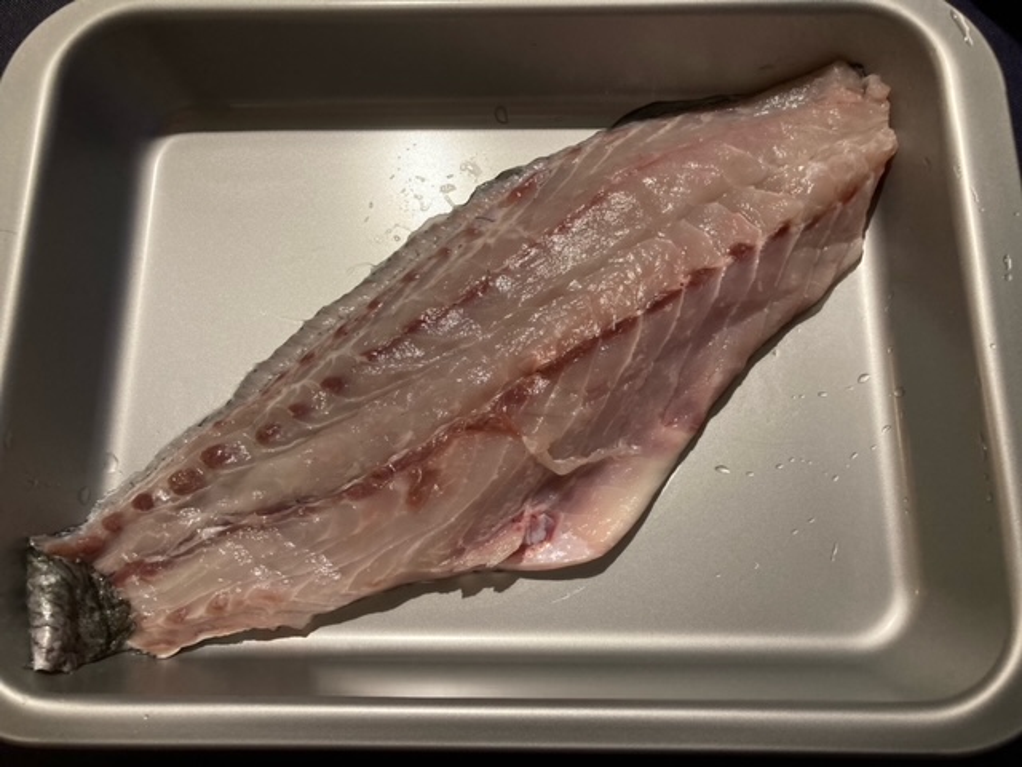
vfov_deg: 49.7
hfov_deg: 63.4
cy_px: 384
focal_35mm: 28
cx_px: 511
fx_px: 827
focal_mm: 3.99
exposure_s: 1/50
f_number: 1.8
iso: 250
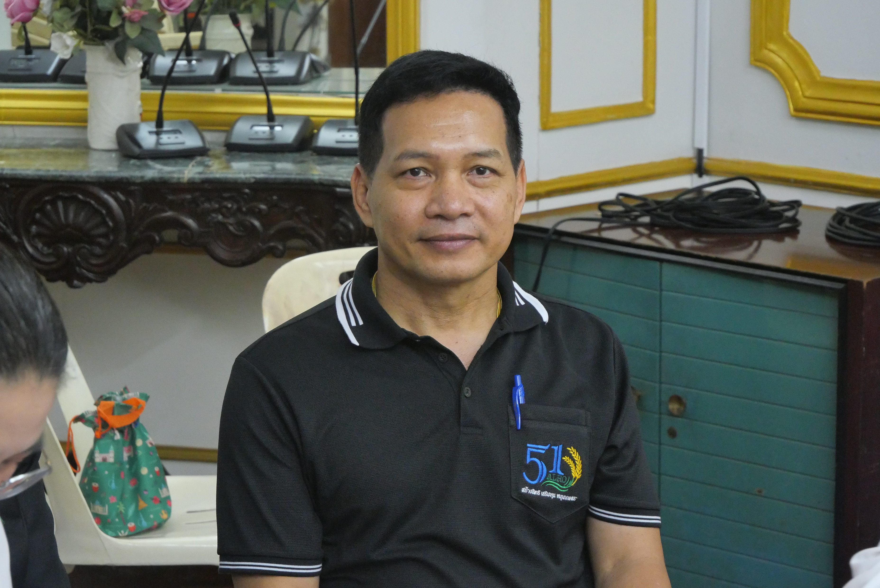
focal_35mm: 103
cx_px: 440
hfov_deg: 19.8
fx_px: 2519
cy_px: 294
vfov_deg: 13.3
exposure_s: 1/30
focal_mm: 50
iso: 3200
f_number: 5.6
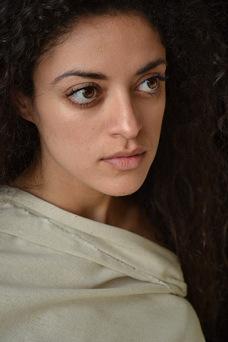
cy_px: 174
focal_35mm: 80
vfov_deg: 25.4
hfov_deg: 17.1
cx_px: 109
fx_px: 760
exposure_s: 1/80
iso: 400
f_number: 5.3
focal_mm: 48
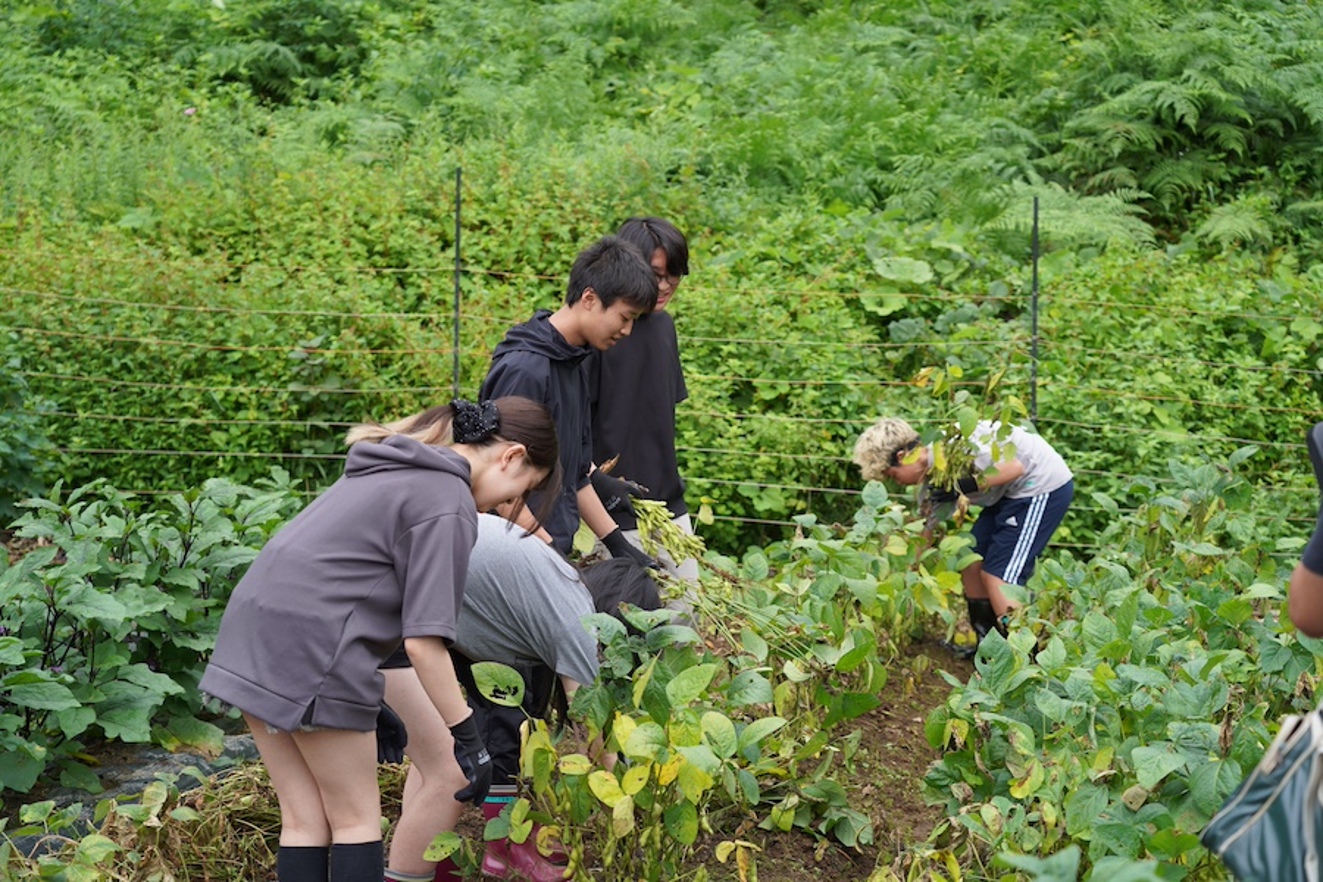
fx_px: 2315
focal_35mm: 63
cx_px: 662
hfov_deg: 31.9
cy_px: 441
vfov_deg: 21.6
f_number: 4
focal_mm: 63
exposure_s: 1/160
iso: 125
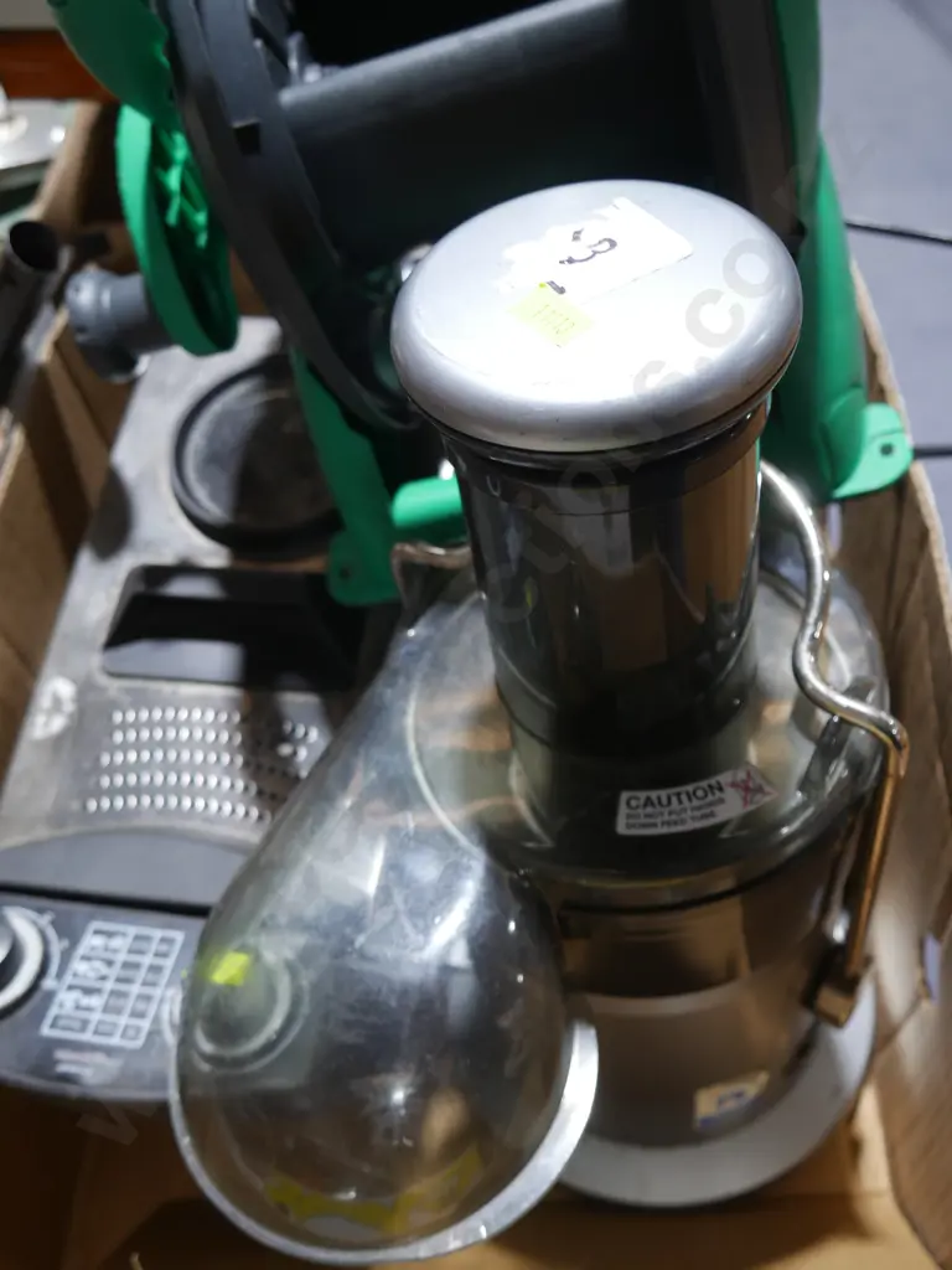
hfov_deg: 44.2
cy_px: 635
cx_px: 476
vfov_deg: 56.8
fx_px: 1173
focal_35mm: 32
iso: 500
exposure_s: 1/60
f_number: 3.6
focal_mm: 16
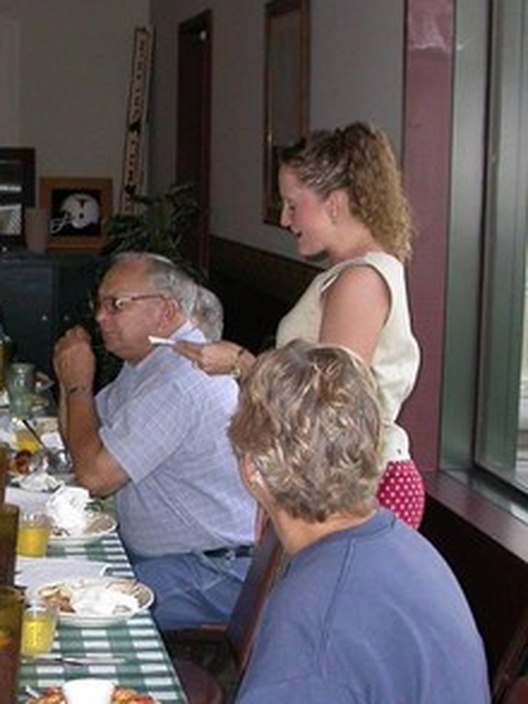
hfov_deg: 17.4
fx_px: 1687
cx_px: 10
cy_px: 454
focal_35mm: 83
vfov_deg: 23.5
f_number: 2.6
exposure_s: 1/60
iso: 200
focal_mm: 7.85
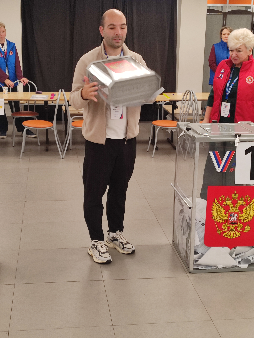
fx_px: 235
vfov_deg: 71.6
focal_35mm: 24
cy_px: 169
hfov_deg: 56.8
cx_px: 127
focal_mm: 5.89
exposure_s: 1/50
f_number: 1.89
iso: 110
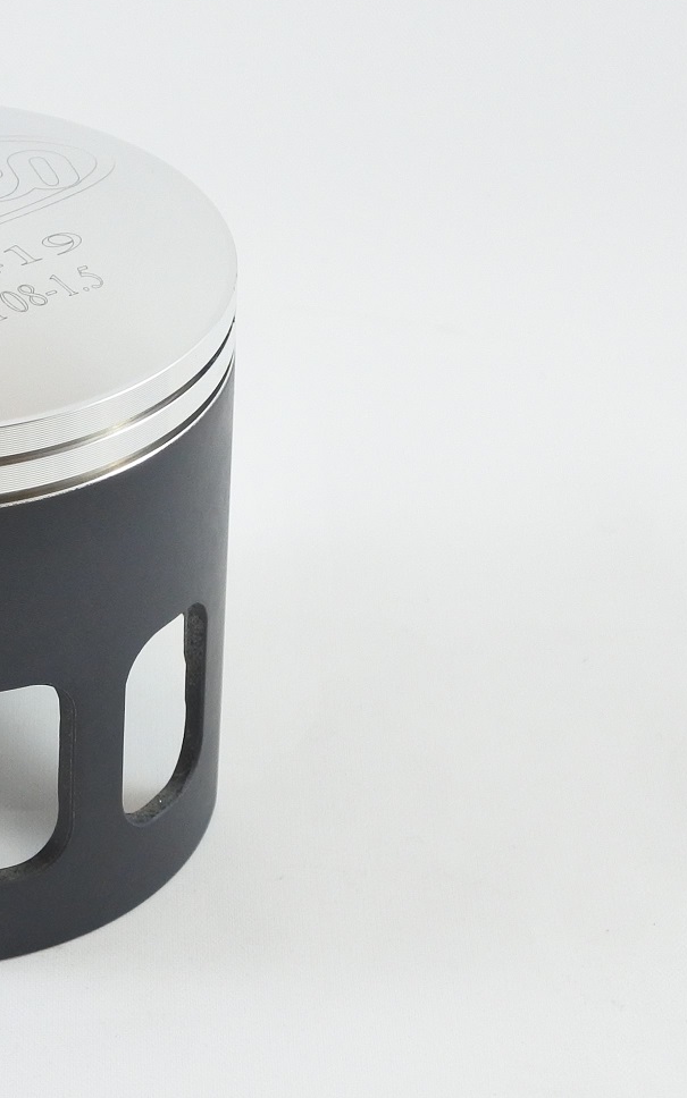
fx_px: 2696
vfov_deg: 23.0
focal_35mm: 90
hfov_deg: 14.1
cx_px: -106
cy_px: 529
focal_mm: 18
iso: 500
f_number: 4.5
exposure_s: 1/125
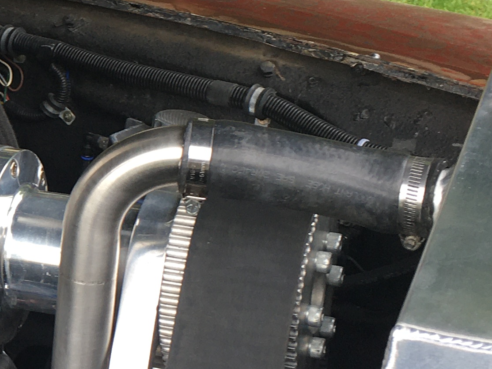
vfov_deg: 14.1
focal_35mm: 105
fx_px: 1492
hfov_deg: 17.6
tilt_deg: -27.2
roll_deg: +1.7
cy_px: 160
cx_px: -135
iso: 25
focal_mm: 4.15
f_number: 2.2
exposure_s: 1/131
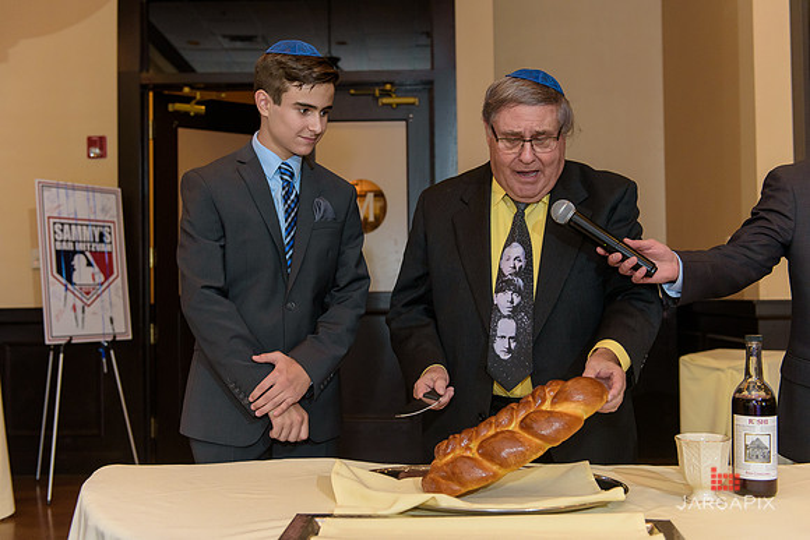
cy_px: 270
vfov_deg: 31.9
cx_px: 405
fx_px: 945
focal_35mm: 42
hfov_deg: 46.4
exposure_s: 1/125
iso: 1600
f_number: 3.2
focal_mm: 42
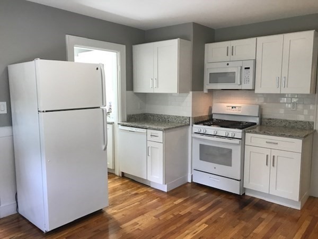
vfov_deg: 49.7
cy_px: 120
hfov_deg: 63.4
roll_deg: -0.9
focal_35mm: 28
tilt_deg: -5.9
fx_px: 257
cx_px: 159
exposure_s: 1/30
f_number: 1.8
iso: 25
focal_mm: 3.99
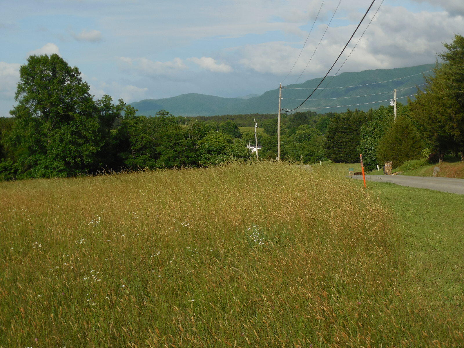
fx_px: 925
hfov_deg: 28.2
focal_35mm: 69
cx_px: 232
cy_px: 174
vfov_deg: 21.3
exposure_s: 1/1000
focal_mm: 12.5
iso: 125
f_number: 4.4
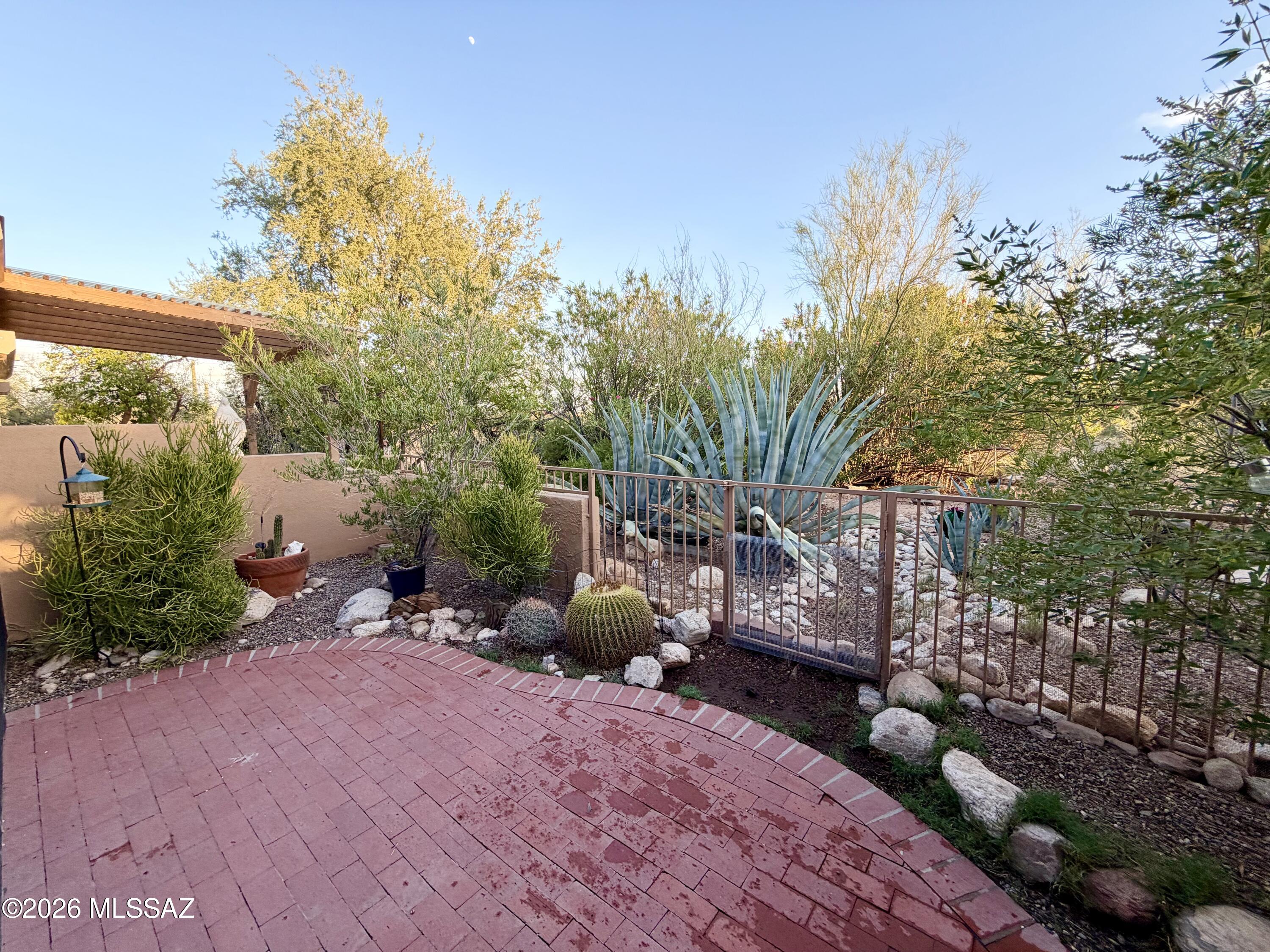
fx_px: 514
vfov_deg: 85.7
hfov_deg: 102.1
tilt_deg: -6.8
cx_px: 635
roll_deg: +1.2
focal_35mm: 14
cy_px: 476
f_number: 2.2
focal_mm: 2.22
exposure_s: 1/144
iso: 40
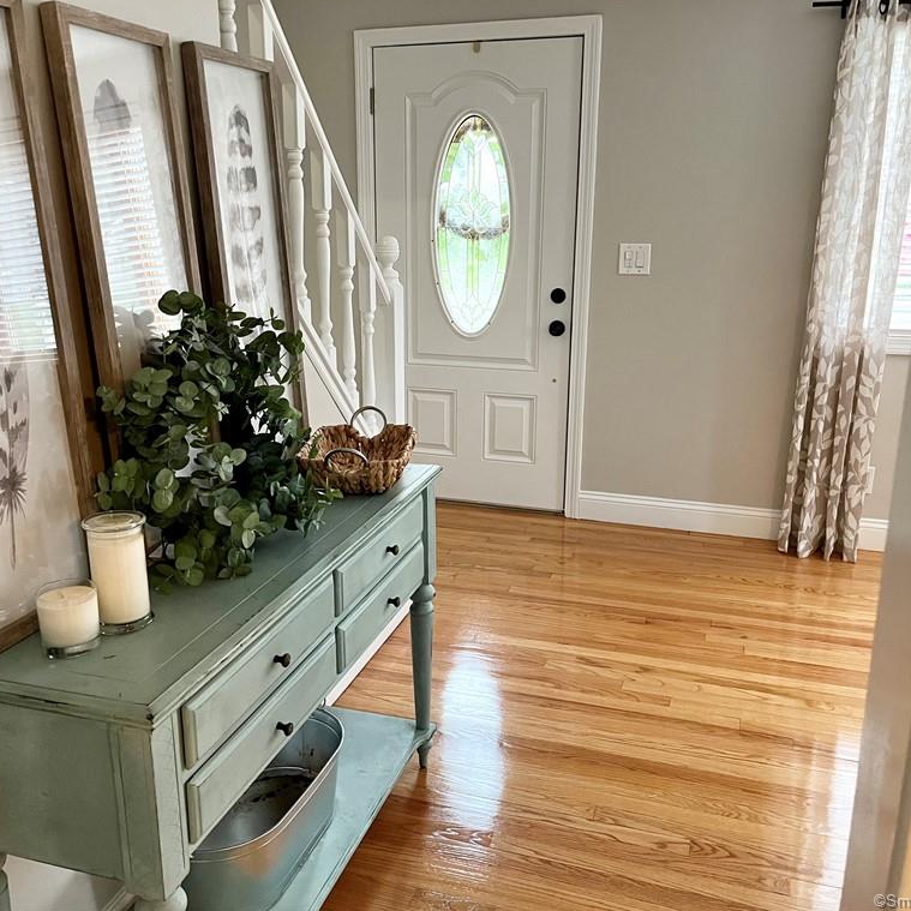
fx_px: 923
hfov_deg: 52.5
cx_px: 432
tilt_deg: -14.6
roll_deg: +0.6
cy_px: 451
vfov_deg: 52.5
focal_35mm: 31
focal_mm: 5.1
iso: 320
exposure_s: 1/60
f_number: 1.6
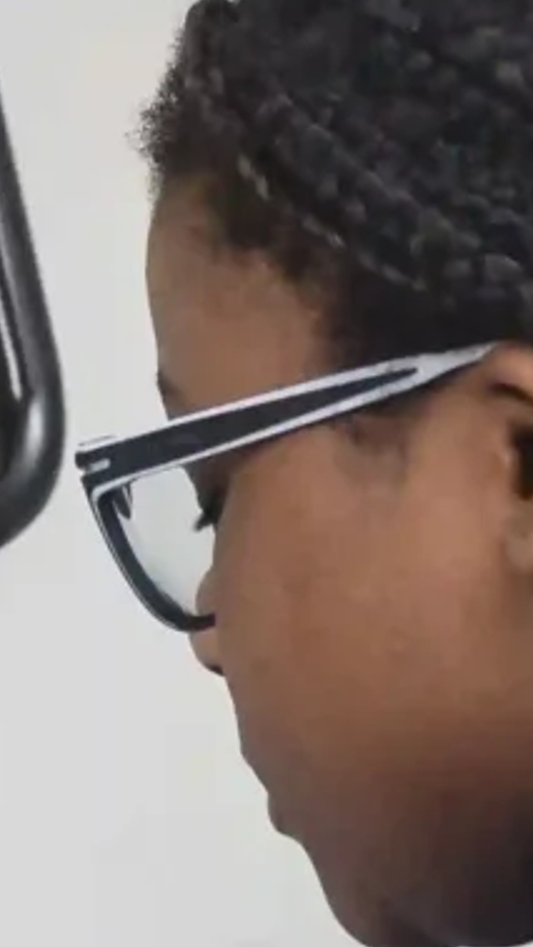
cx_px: -772
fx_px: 6223
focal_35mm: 248
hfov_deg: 4.8
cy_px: 804
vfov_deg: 8.7
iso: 1250
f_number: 2.8
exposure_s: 1/250
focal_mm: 35
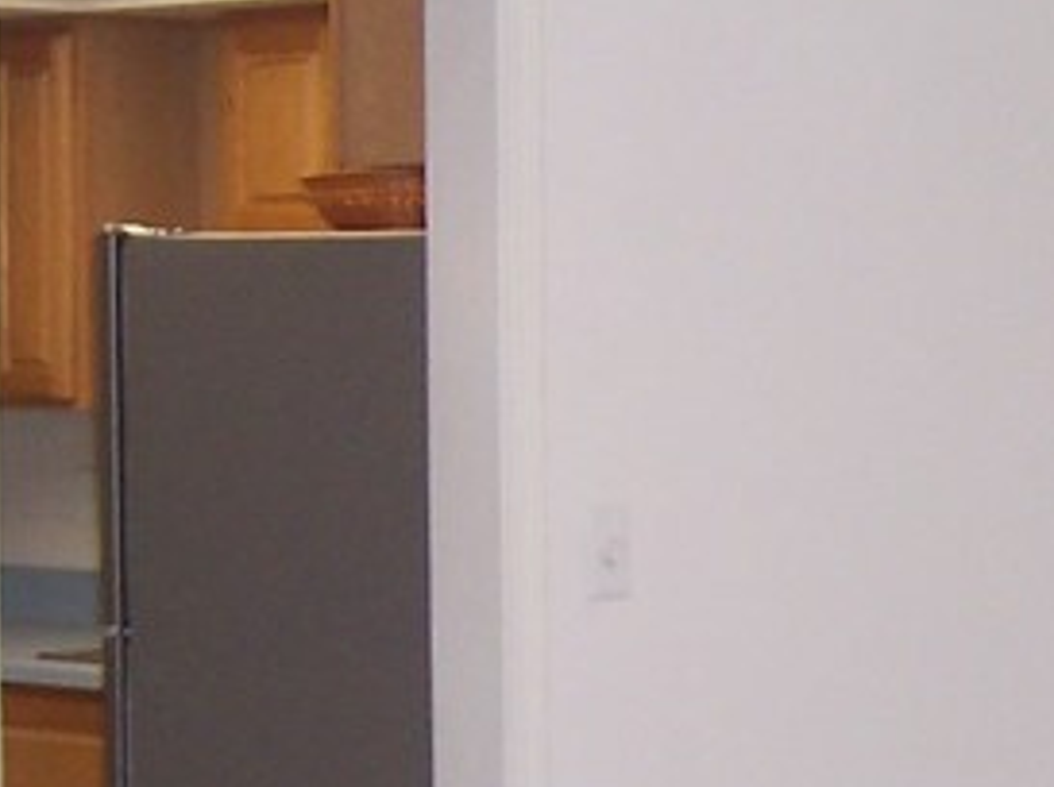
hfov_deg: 13.9
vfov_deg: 10.6
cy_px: 513
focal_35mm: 139
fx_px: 4227
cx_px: 1143
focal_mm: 5.6
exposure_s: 1/60
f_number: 2.8
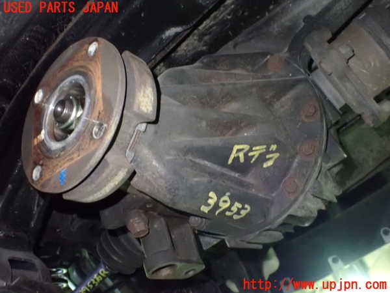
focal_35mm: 32
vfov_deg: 44.2
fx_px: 361
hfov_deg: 56.8
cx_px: 195
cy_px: 146
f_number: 2.4
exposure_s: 1/30
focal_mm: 5.79
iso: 1600
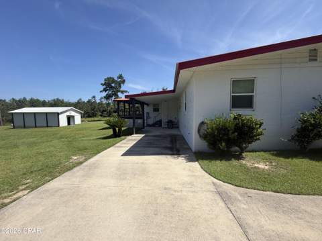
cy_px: 120
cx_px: 161
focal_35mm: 14
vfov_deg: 85.6
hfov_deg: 102.1
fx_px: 130
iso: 32
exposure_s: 1/770
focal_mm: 2.22
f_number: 2.2
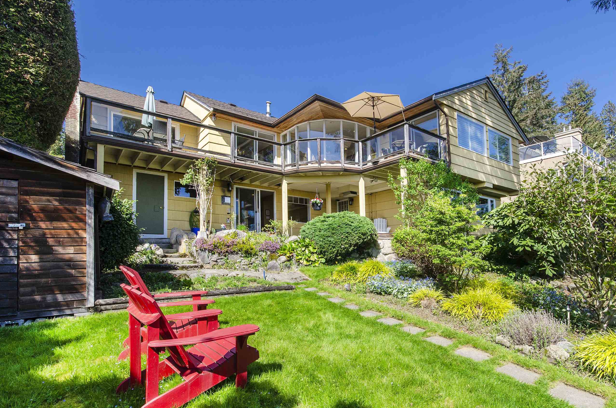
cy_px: 219
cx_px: 347
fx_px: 307
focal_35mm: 18
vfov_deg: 67.0
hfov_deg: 89.7
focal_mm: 10
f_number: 10
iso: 100
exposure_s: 1/125
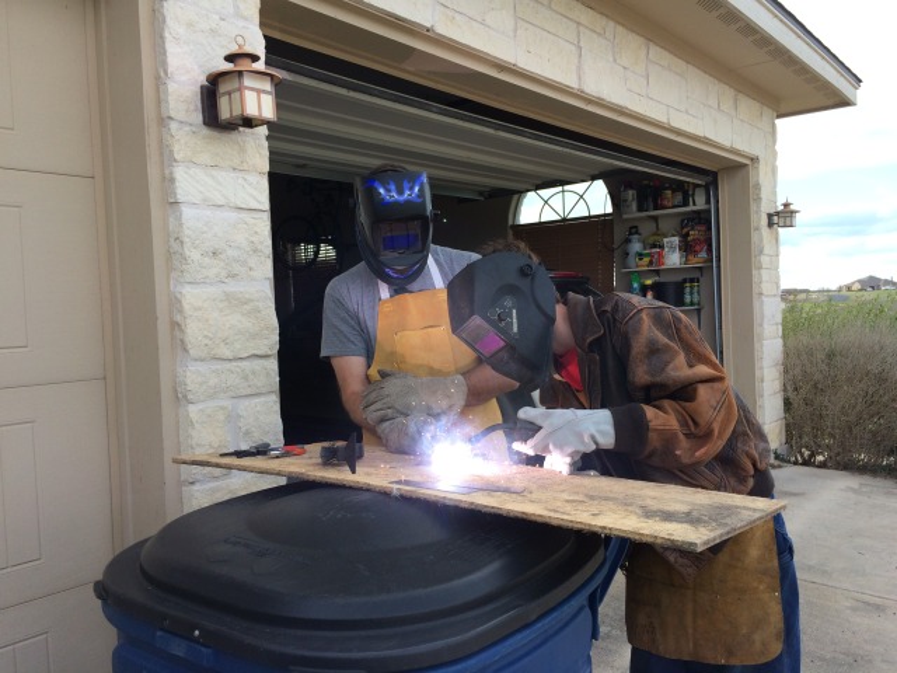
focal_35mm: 29
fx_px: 751
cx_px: 448
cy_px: 336
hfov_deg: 61.7
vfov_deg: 48.2
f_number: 2.2
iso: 32
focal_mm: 4.15
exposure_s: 1/398
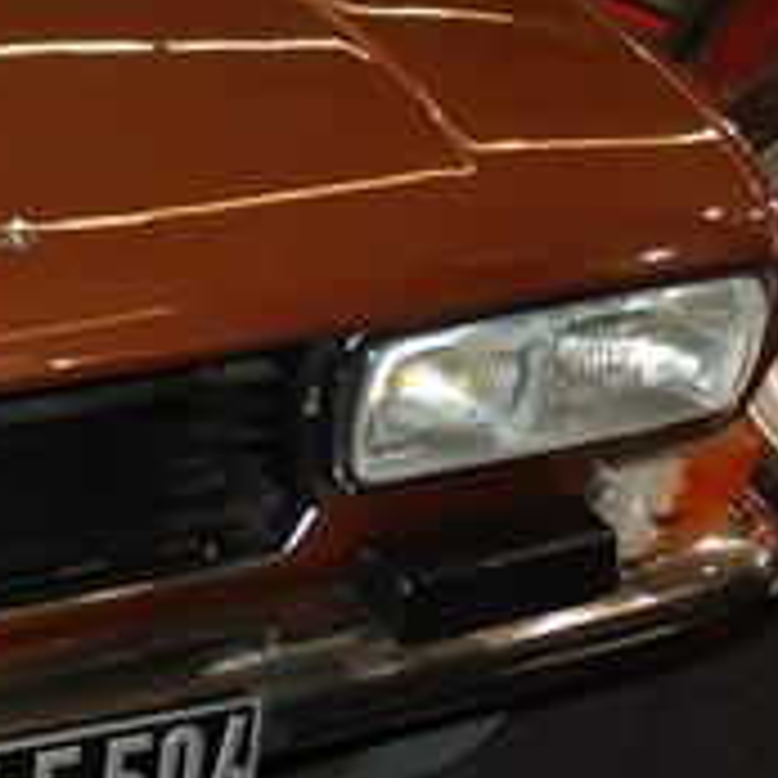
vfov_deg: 12.1
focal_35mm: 144
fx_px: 3656
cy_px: 207
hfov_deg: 11.3
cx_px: -600
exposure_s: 1/60
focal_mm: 27
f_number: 3.8
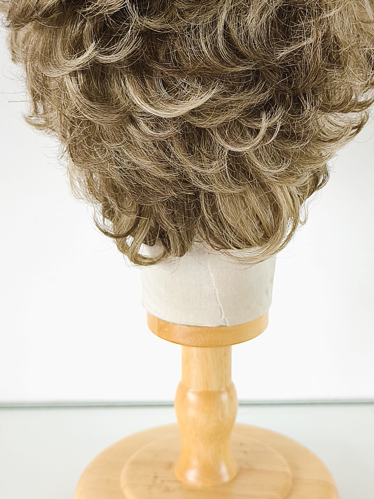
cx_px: 207
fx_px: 879
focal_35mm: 61
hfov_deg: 24.0
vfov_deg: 31.4
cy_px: 163
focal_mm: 6.14
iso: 50
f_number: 1.65
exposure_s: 1/80
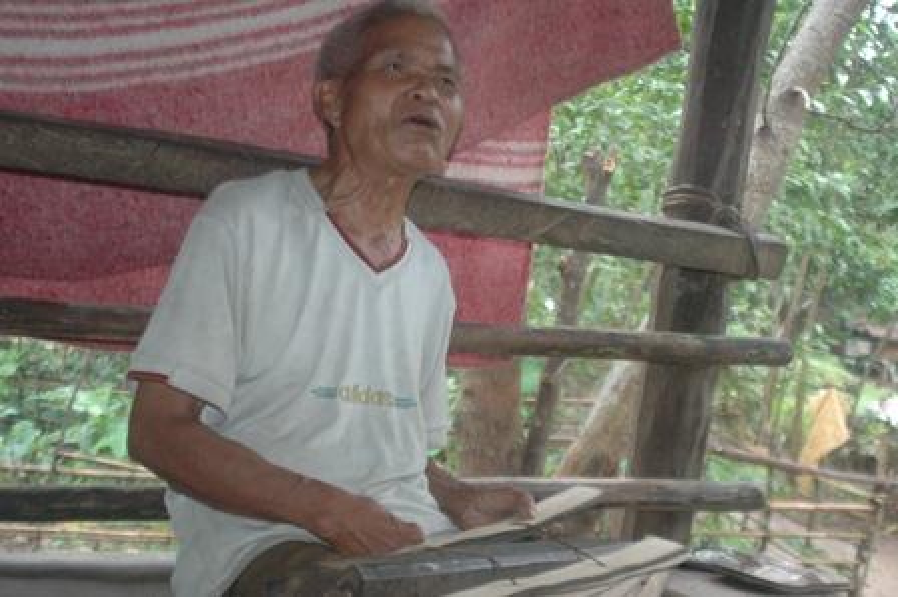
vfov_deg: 31.8
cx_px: 449
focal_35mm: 42
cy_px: 298
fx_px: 1047
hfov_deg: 46.4
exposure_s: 1/60
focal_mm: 28
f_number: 5
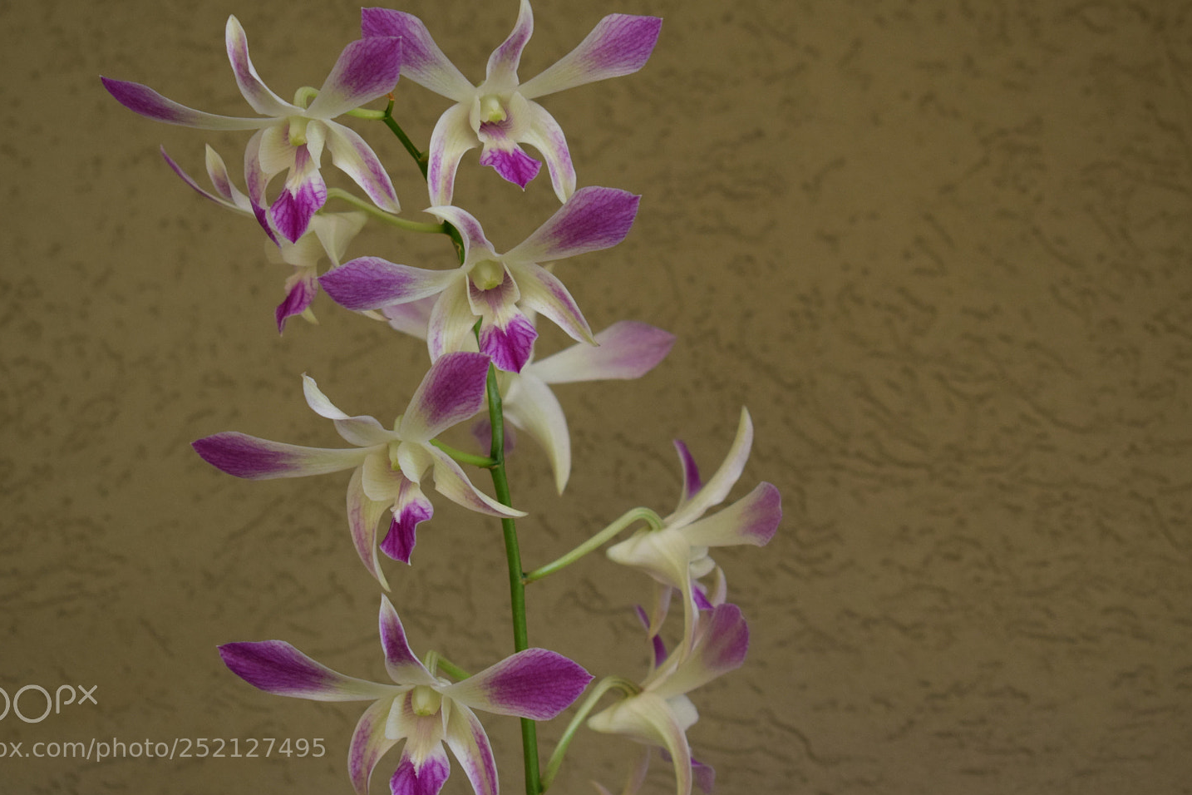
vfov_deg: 15.7
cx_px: 556
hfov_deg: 23.4
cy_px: 370
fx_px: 2880
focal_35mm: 87
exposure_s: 1/60
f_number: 5.6
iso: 800
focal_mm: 52
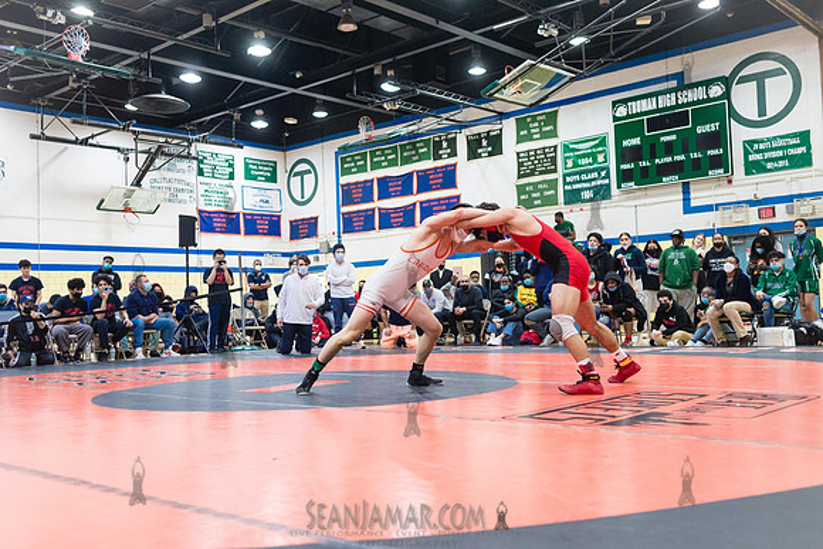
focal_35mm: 35
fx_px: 800
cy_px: 274
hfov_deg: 54.4
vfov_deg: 37.9
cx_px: 412
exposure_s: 1/320
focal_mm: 35
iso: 4000
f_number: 3.5
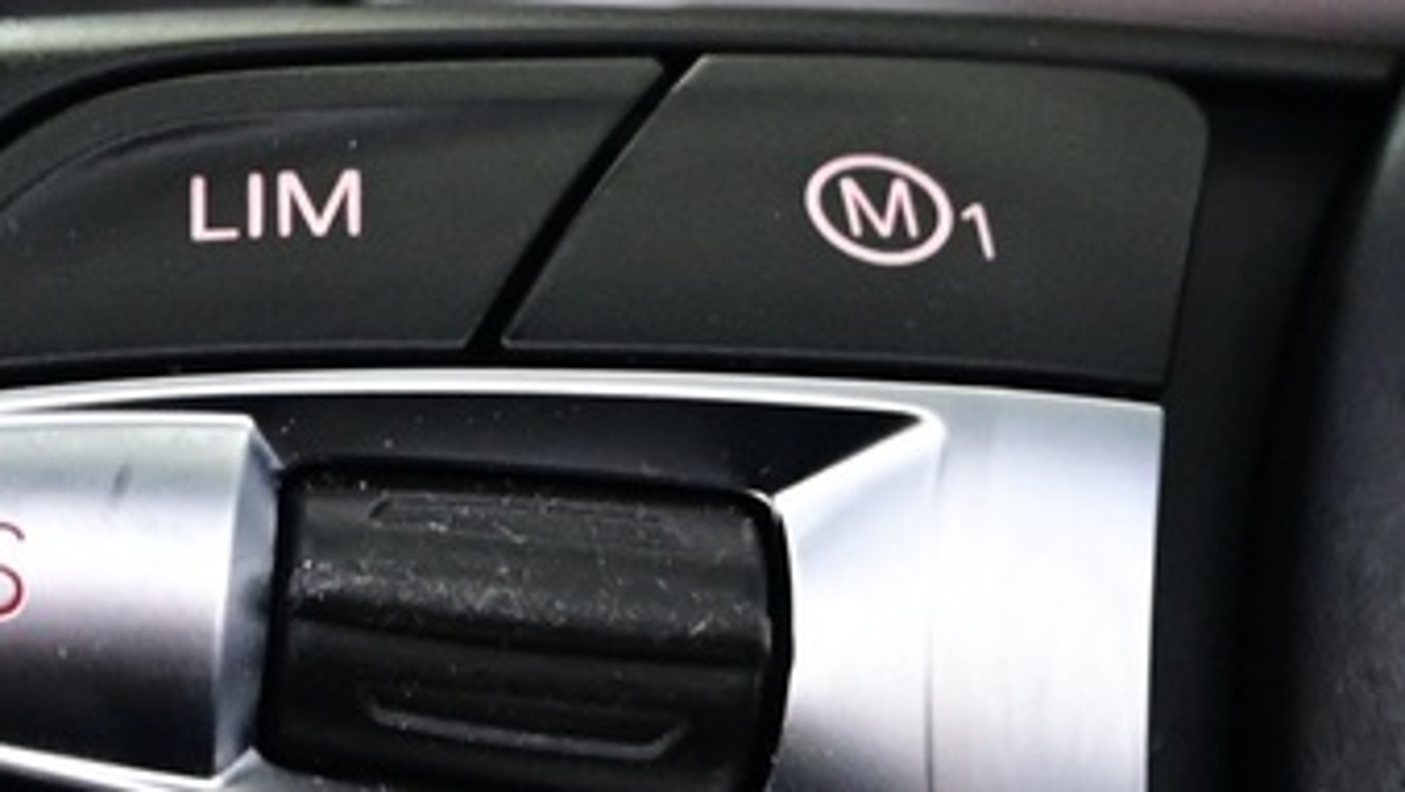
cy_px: 510
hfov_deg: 13.0
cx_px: 232
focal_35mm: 165
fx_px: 6149
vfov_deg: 7.4
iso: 1800
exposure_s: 1/40
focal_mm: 22
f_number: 4
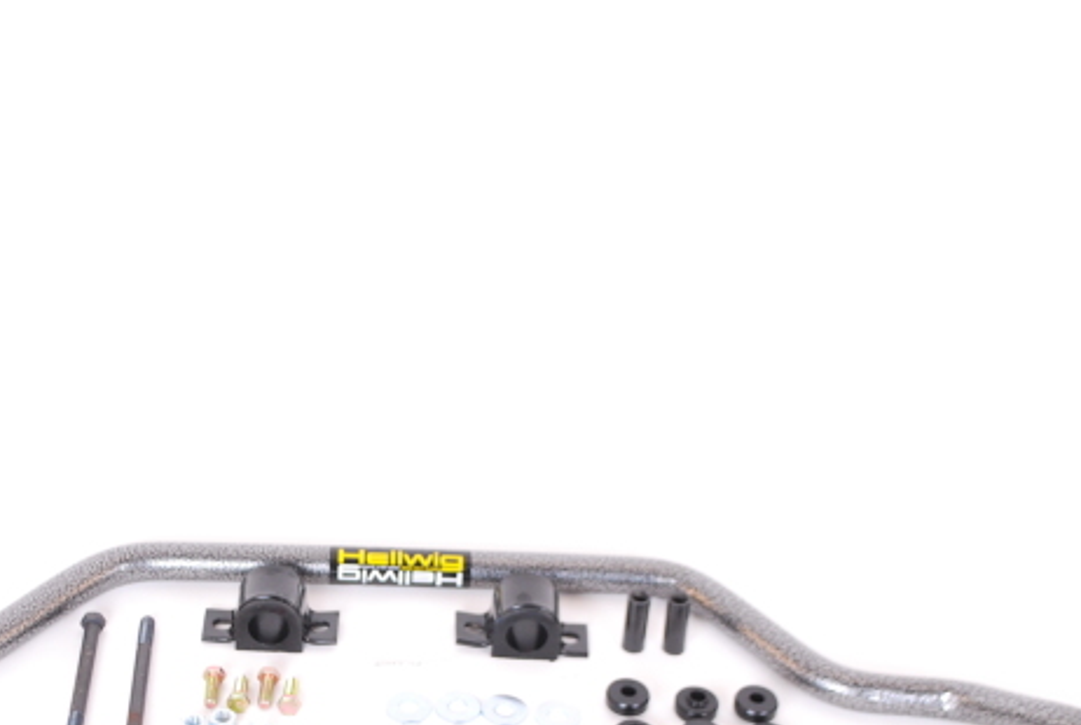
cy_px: 569
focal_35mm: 78
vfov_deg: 17.4
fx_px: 2347
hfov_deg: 25.9
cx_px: 400
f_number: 4.8
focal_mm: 30
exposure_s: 1/125
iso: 400
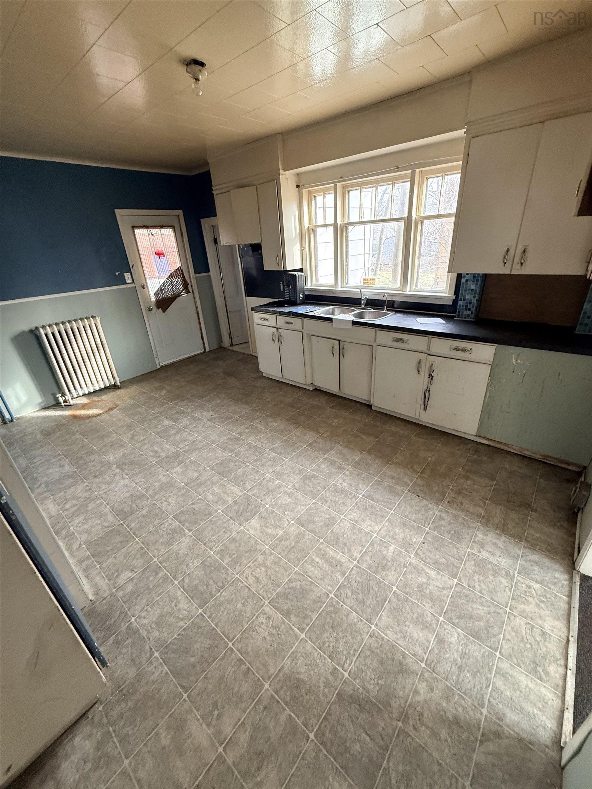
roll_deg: +4.1
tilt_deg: -26.1
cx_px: 296
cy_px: 394
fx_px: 319
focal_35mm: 14
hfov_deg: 85.7
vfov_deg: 102.1
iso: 400
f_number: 2.2
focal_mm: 2.22
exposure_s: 1/67
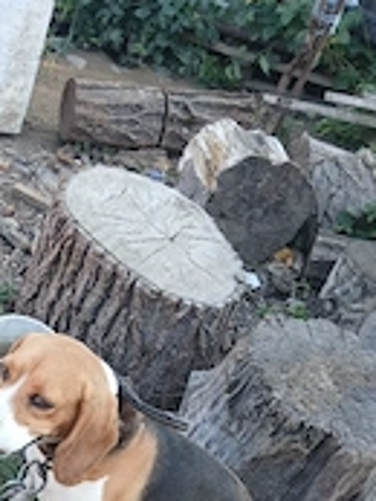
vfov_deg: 28.7
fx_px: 868
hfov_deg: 23.5
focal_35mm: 60
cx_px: 9
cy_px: 571
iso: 40
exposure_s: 1/50.3
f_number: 1.8
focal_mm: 3.98
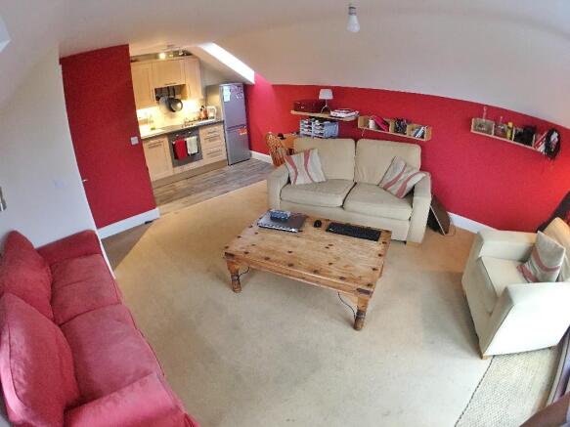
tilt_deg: -26.6
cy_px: 214
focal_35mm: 29
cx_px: 285
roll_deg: +2.2
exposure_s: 1/10
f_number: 2.2
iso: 100
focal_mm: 4.15
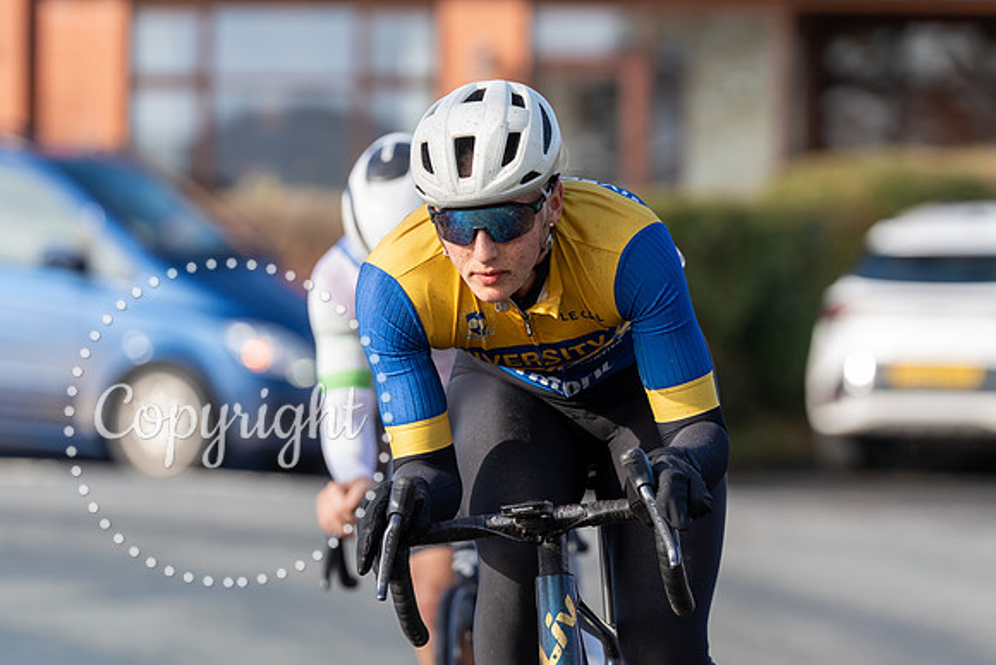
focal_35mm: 292
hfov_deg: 7.0
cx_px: 635
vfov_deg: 4.7
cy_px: 288
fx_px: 8090
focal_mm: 188
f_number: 3.5
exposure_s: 1/1000
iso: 250
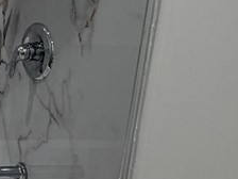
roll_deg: -1.7
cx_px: -152
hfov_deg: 22.5
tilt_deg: -10.4
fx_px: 440
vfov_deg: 22.5
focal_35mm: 64
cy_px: 25
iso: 125
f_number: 2.2
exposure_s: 1/120
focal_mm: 2.22
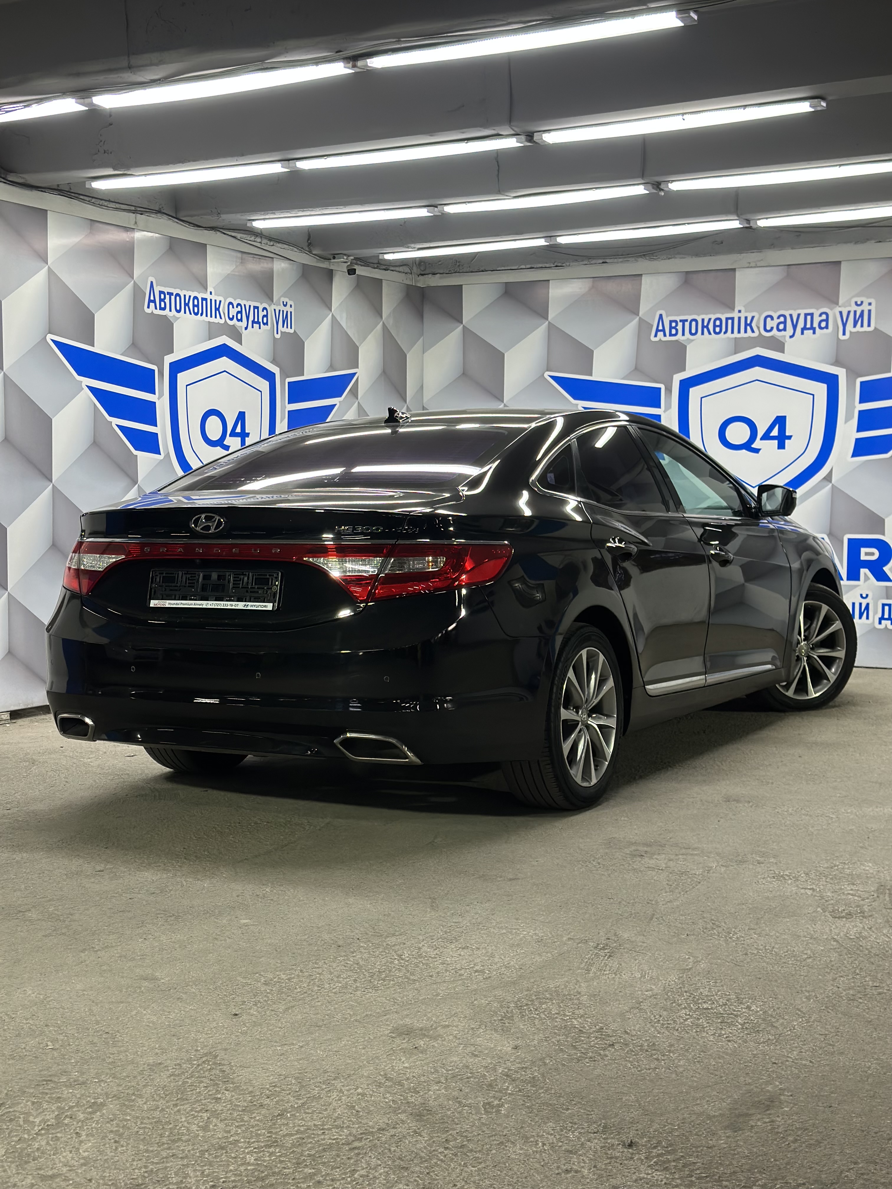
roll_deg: -1.1
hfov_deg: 30.3
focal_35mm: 48
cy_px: 594
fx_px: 1649
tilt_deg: -3.6
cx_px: 446
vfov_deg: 39.7
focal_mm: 6.86
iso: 80
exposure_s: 1/203
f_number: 1.78
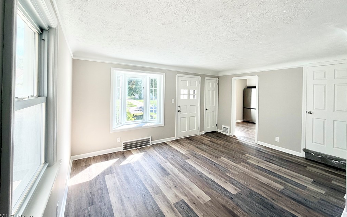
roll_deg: -0.9
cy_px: 91
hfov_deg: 101.5
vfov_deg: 74.3
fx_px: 142
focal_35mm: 15
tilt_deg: +0.0
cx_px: 172
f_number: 2.2
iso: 50
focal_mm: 2.22
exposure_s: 1/152
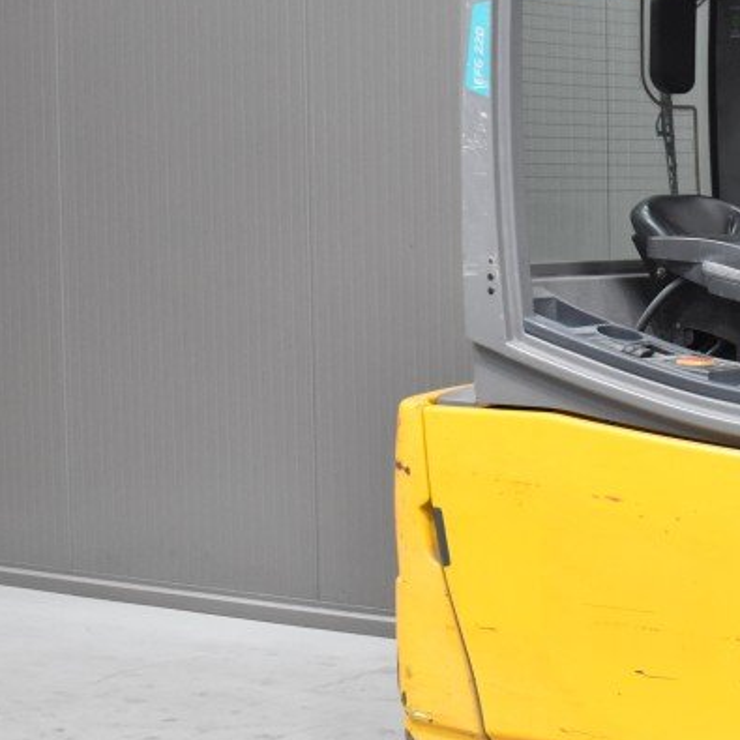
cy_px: 335
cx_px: 967
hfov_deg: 17.5
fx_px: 2249
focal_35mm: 93
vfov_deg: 18.7
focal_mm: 24
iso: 1600
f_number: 5
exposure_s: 1/30
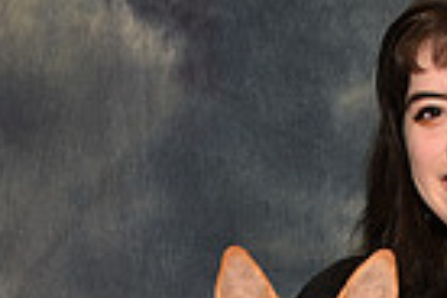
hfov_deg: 15.5
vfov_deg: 10.0
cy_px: 520
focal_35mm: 130
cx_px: 444
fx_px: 1614
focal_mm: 31
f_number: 5
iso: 200
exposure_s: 1/60
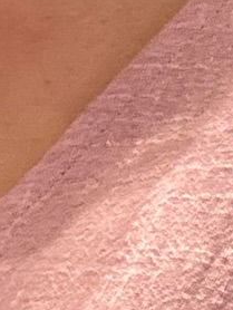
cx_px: 427
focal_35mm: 221
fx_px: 1980
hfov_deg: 6.6
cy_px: 739
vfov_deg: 8.2
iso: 160
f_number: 1.9
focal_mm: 2.69
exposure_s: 1/50
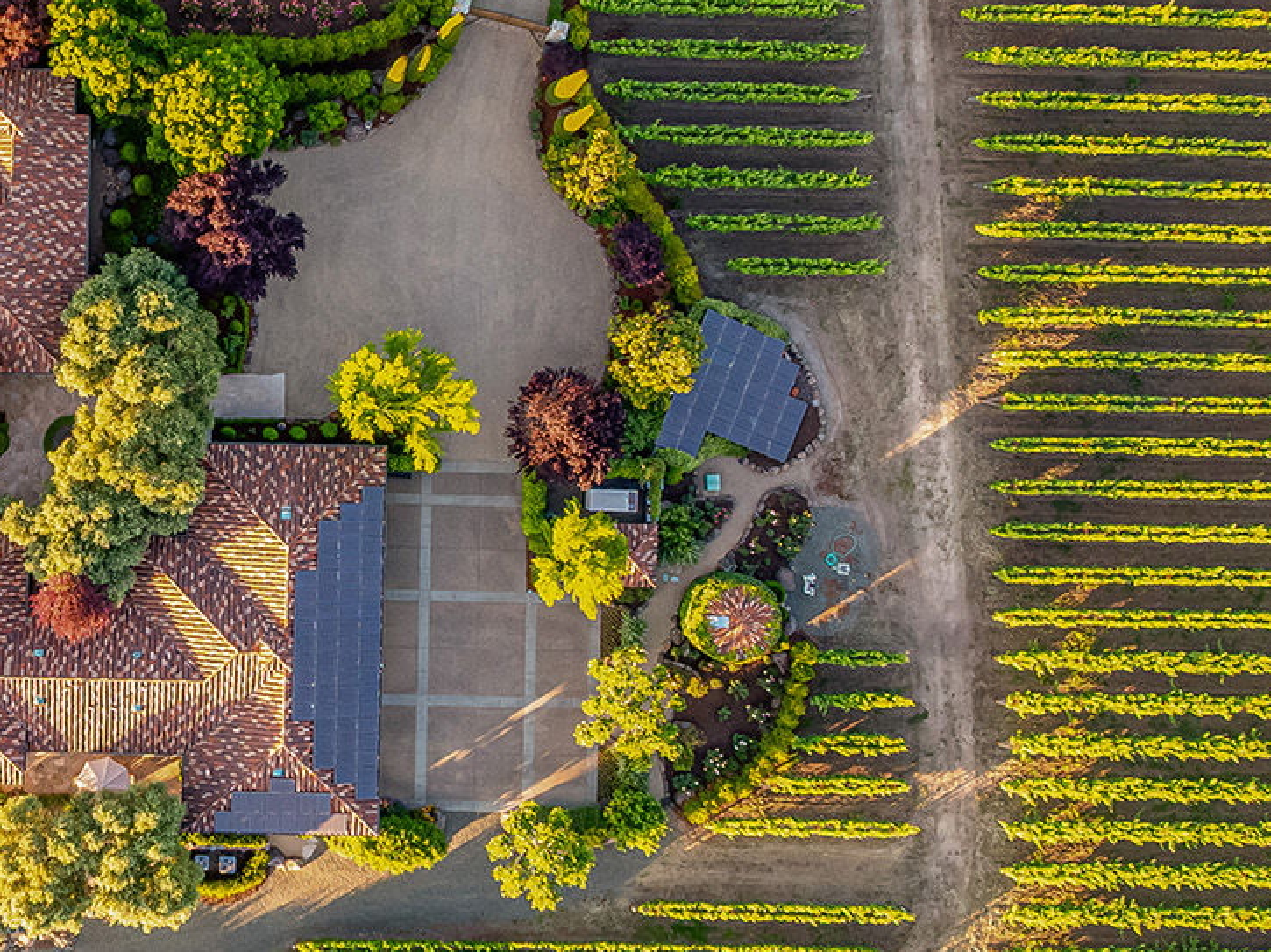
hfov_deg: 34.6
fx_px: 1945
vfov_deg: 27.5
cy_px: 394
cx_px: 177
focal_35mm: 53
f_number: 2.8
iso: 400
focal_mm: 12.29
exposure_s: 1/320
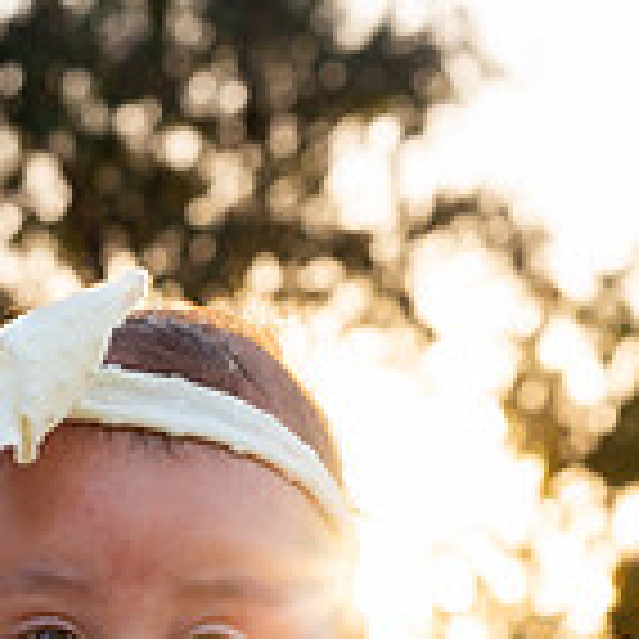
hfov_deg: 9.4
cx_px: -279
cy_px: 835
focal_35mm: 181
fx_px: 3780
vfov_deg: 9.5
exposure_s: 1/320
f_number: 5.6
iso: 200
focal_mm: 52
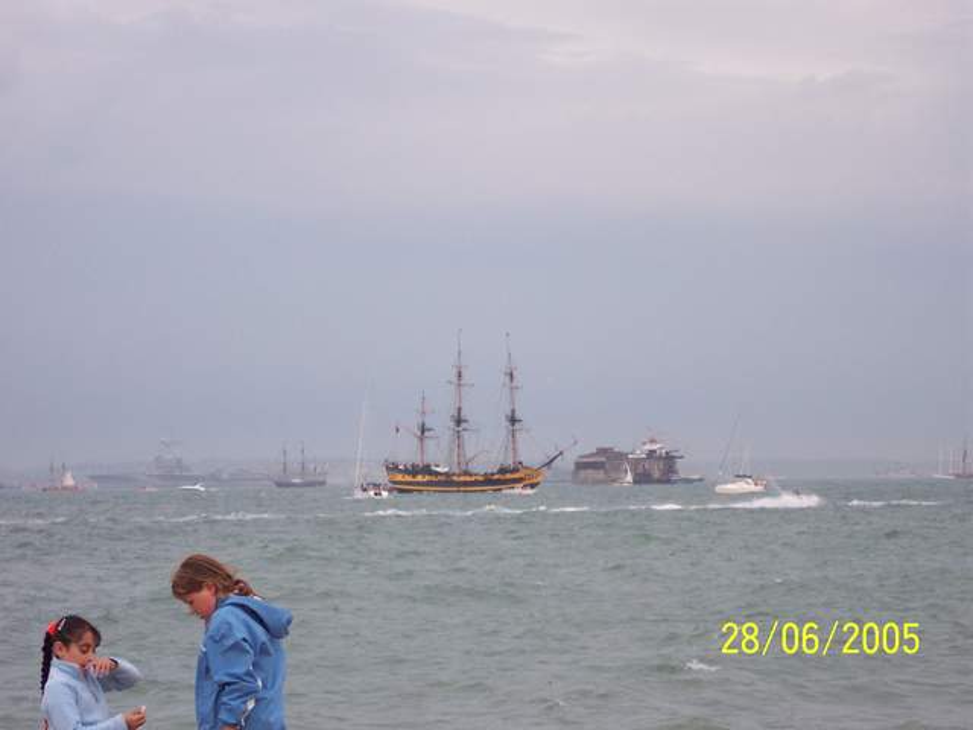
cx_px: 486
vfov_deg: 13.0
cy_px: 365
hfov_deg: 17.3
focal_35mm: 114
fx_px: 3204
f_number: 4.8
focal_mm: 24
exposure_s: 1/90
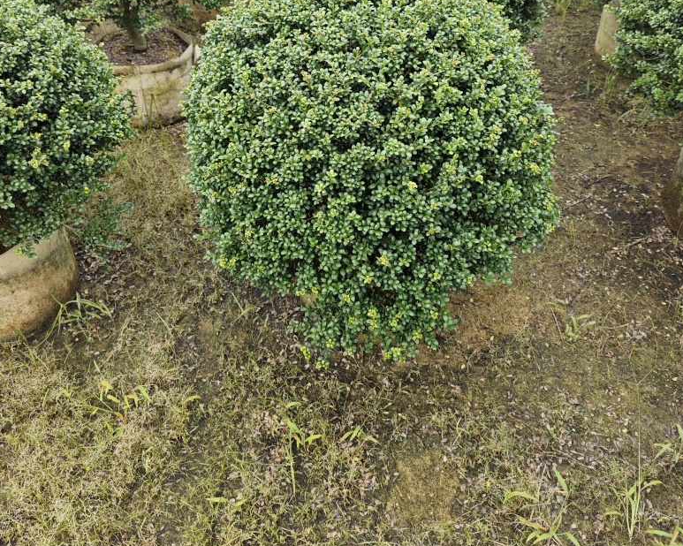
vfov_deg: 46.1
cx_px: 339
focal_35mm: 31
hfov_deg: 57.2
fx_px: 626
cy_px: 165
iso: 50
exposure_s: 1/594
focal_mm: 6.55
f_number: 1.6
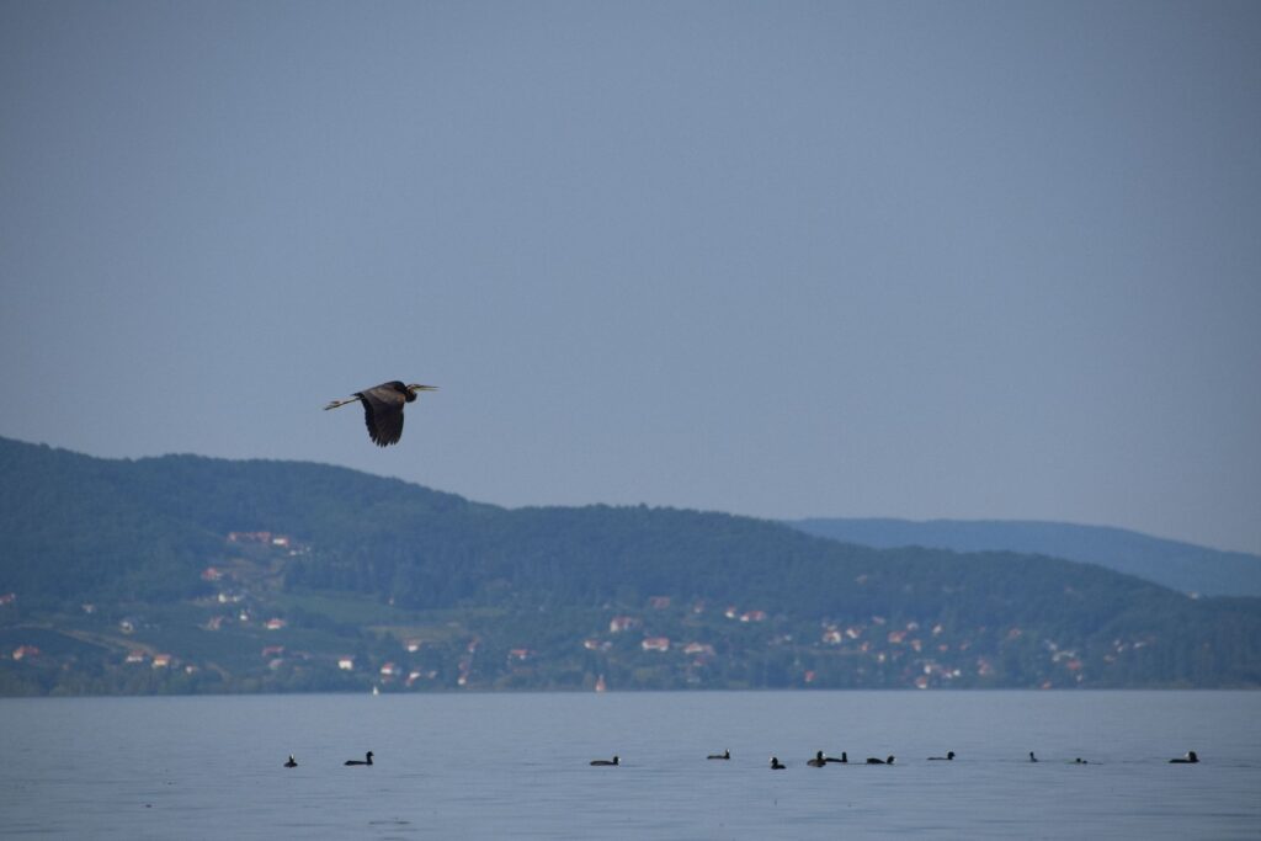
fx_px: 15764
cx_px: 630
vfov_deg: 3.1
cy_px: 420
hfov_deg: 4.6
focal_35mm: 450
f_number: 8
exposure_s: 1/2000
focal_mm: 300
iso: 400
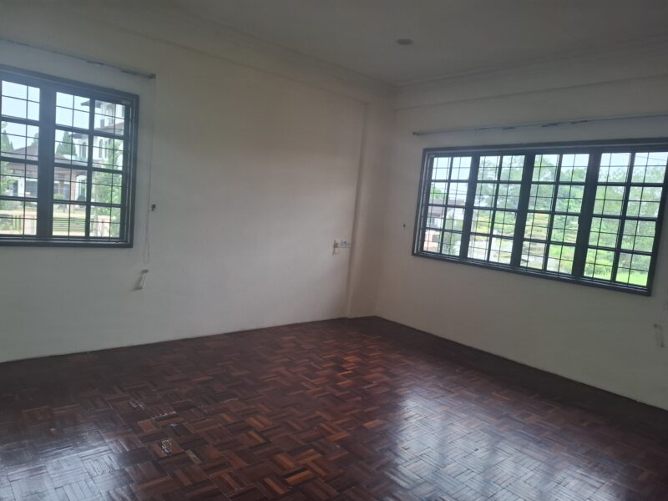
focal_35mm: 23
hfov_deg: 73.9
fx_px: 444
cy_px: 250
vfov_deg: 58.9
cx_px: 334
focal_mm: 5.54
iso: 250
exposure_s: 1/120
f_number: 1.8
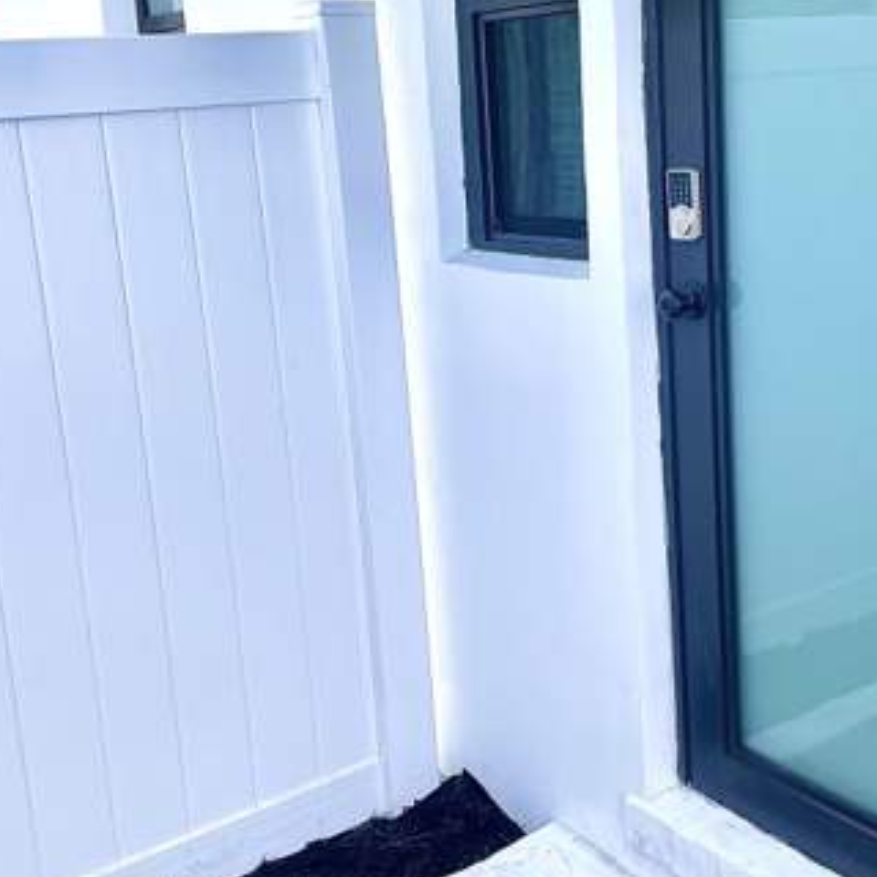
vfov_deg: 36.7
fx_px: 1319
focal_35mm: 46
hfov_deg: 36.6
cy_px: 370
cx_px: 529
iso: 32
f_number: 1.6
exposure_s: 1/1289
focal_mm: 4.2
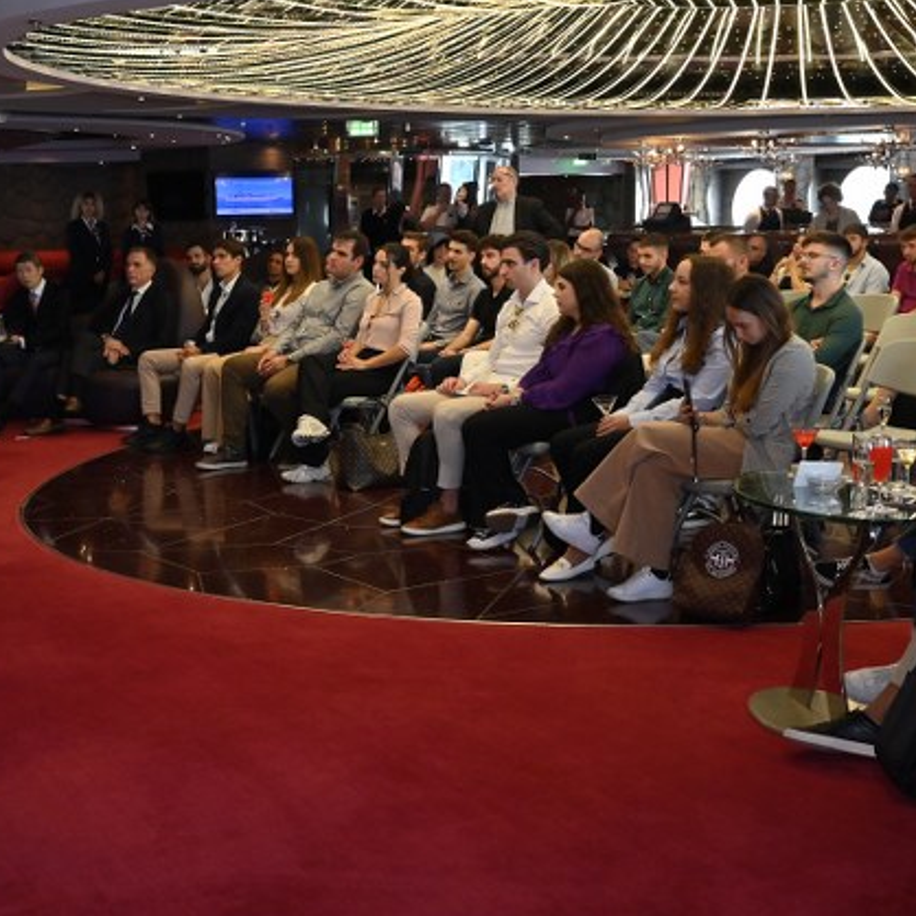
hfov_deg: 32.6
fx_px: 1557
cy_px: 400
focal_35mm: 52
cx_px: 322
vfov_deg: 32.7
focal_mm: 32
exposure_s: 1/80
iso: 640
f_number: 5
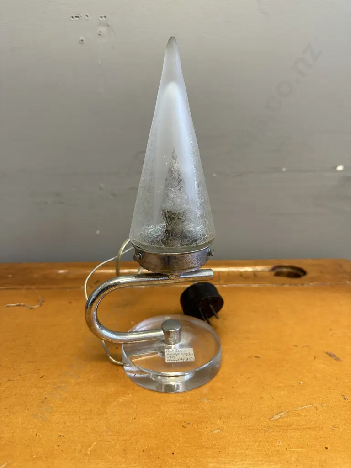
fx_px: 324
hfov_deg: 56.8
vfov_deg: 71.6
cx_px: 176
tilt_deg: -17.3
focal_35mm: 24
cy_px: 234
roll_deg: +0.6
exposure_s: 1/100
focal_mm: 6.86
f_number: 1.78
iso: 200
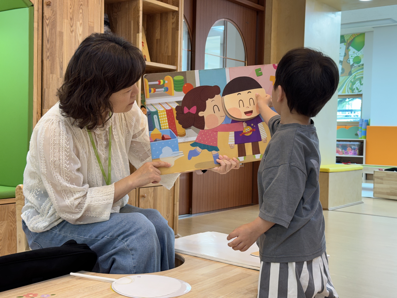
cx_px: 198
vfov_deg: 30.3
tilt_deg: -0.4
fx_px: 550
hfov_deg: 39.7
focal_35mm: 48
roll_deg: -1.2
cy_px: 149
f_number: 1.78
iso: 50
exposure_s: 1/60
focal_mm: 6.76
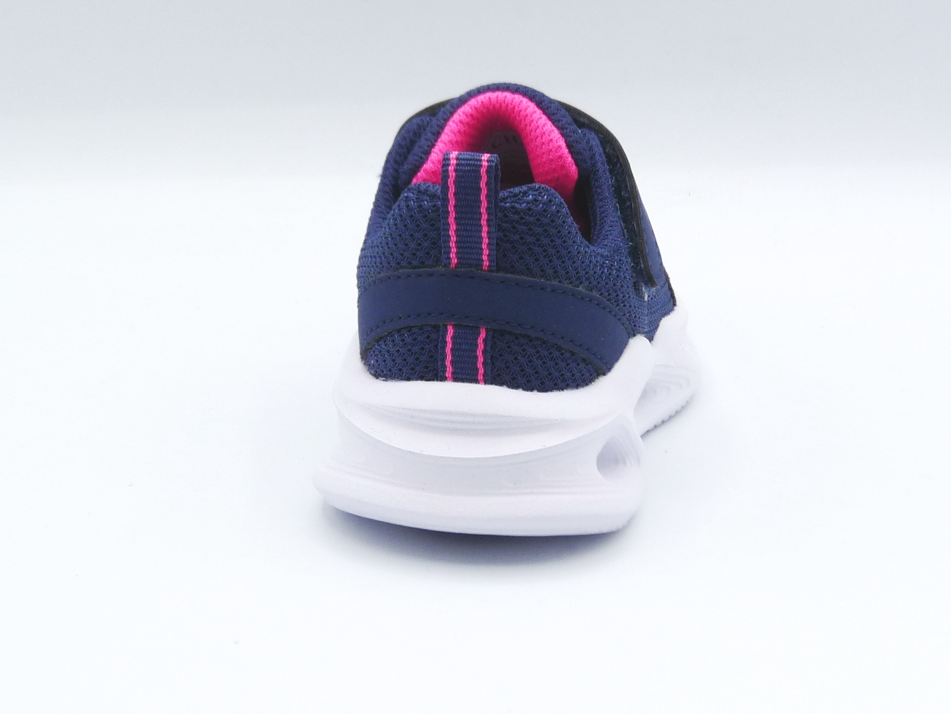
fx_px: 1978
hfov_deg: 27.0
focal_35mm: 72
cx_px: 476
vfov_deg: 20.4
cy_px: 357
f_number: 4.5
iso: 100
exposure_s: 1/250
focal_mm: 7.2
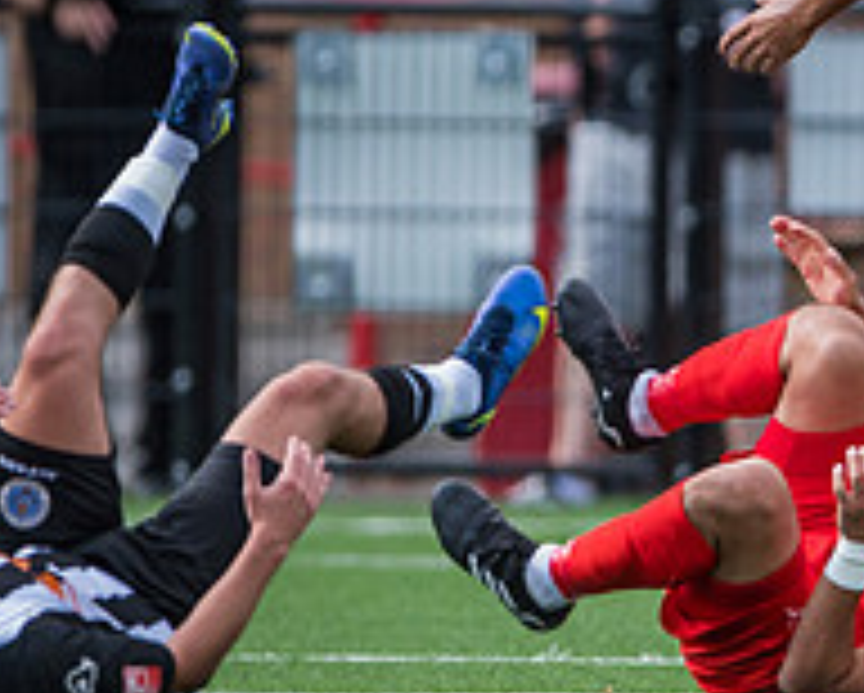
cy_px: 381
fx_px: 40341
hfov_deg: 1.2
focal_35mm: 1576
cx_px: 1351
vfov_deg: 1.0
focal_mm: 400
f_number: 2.8
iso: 400
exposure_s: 1/2000
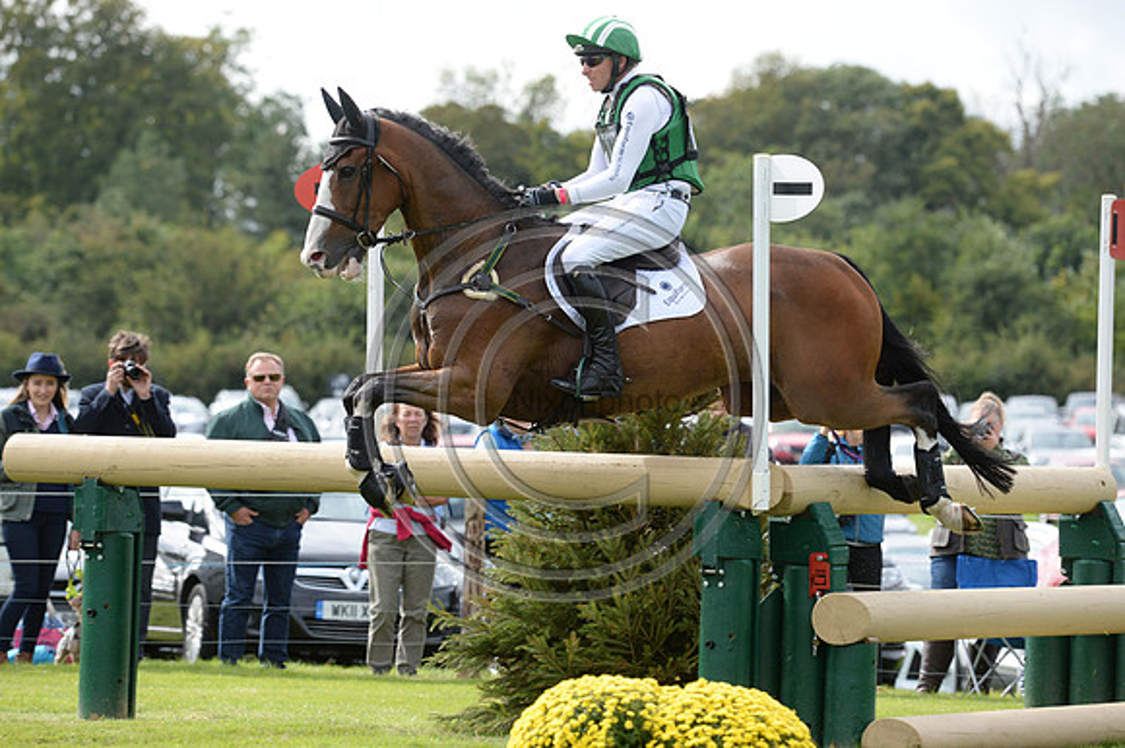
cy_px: 374
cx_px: 562
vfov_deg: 5.1
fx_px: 8432
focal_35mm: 270
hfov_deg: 7.6
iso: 800
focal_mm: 270
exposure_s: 1/1000
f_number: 7.1
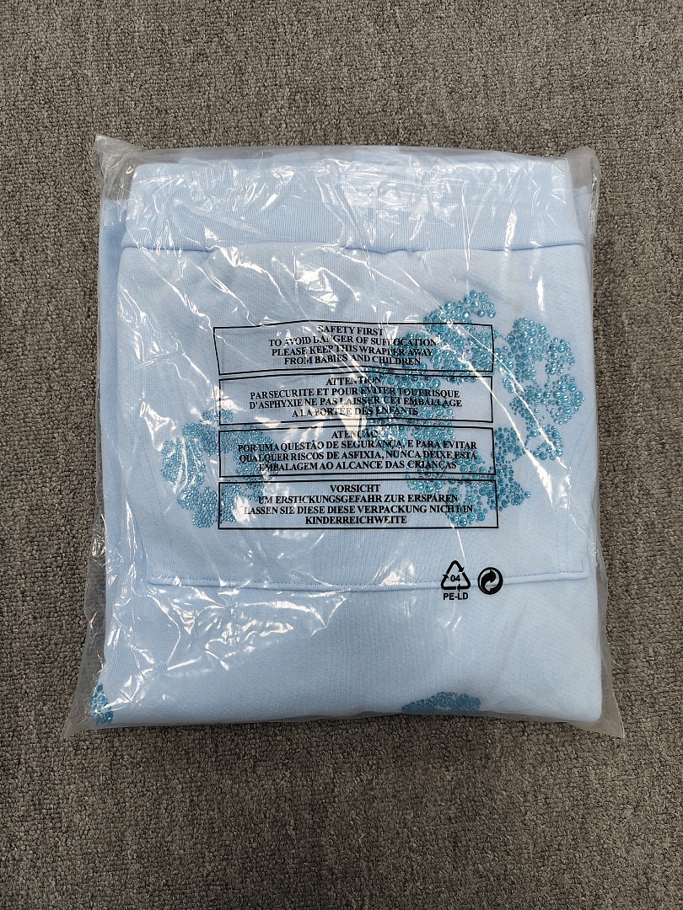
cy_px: 455
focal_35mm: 24
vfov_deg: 71.6
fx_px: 631
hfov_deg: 56.8
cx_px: 342
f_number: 1.88
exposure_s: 1/100
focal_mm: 5.56
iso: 909
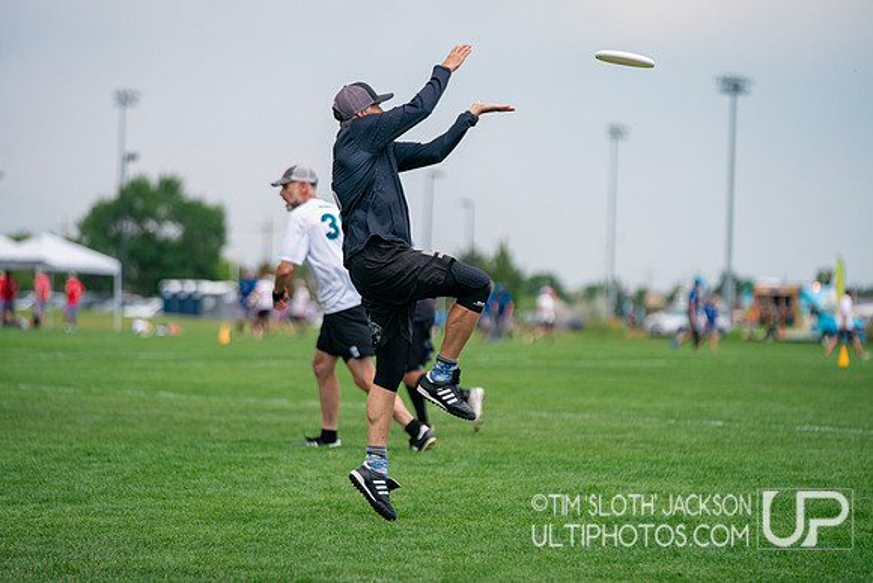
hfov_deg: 10.9
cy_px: 292
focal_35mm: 189
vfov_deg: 7.3
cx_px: 436
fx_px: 4584
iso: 640
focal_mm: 189
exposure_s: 1/8000
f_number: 3.2
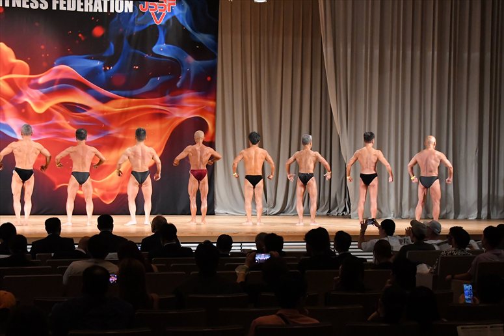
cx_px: 252
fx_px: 1175
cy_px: 168
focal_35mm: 84
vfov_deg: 16.2
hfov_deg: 24.2
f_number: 5.6
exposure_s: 1/400
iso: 7200
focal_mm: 56
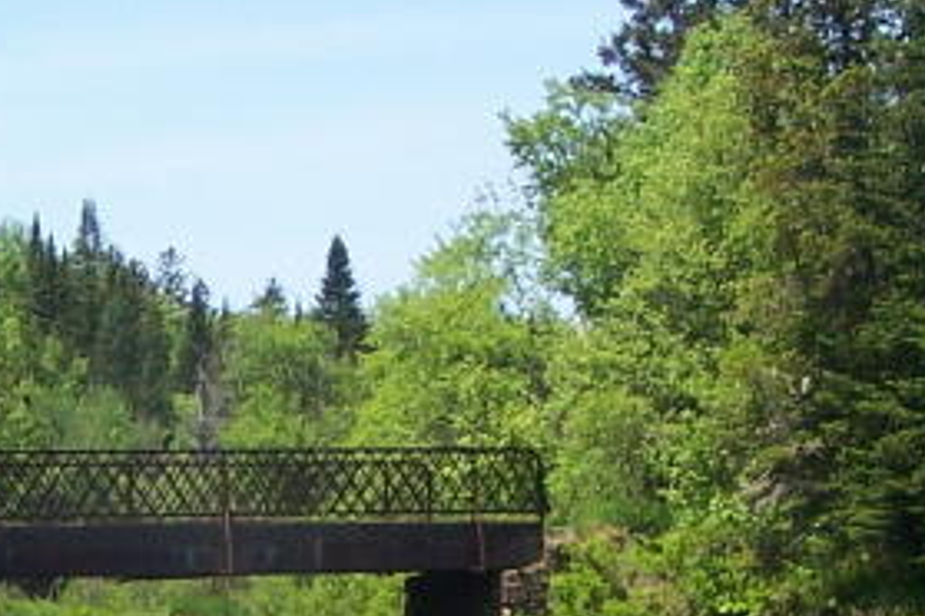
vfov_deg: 9.4
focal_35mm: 145
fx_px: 3725
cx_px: 219
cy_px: 517
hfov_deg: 14.1
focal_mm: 6.3
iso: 80
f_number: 2.8
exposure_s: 1/800
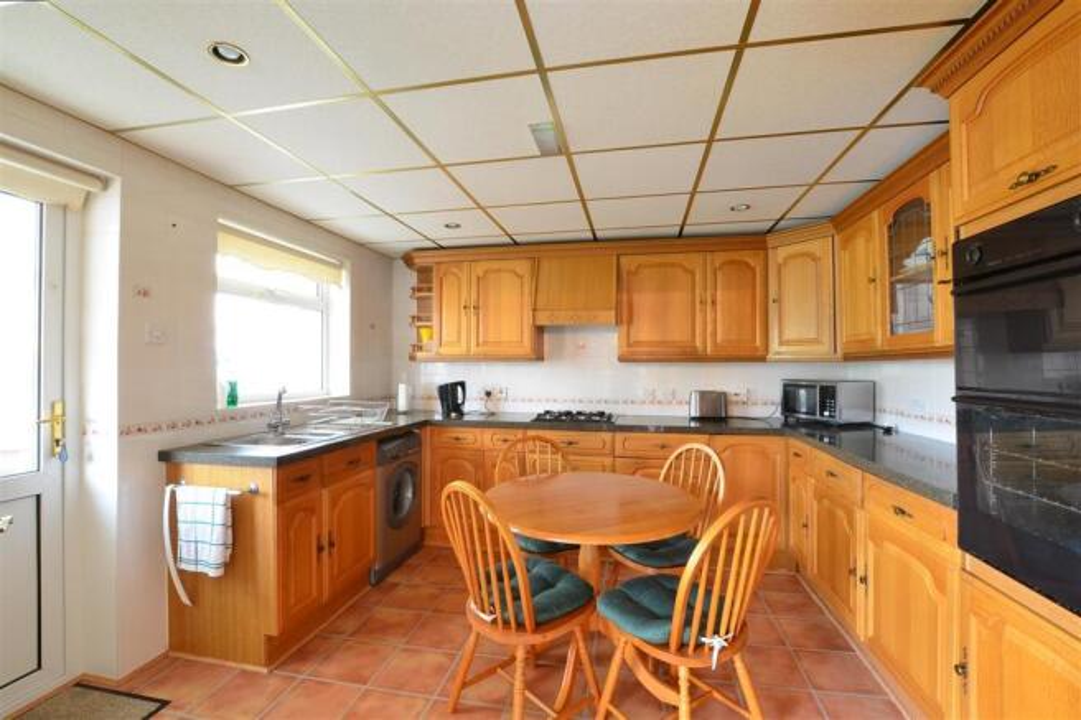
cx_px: 540
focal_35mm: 15
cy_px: 360
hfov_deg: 100.4
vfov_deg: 77.3
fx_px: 450
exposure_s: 3
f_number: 11
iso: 400
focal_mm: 10
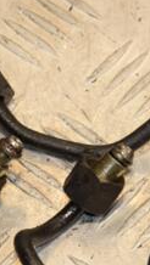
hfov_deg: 4.0
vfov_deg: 7.1
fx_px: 2138
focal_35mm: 303
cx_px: 148
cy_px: 218
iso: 800
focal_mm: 70
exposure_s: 1/200
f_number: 8
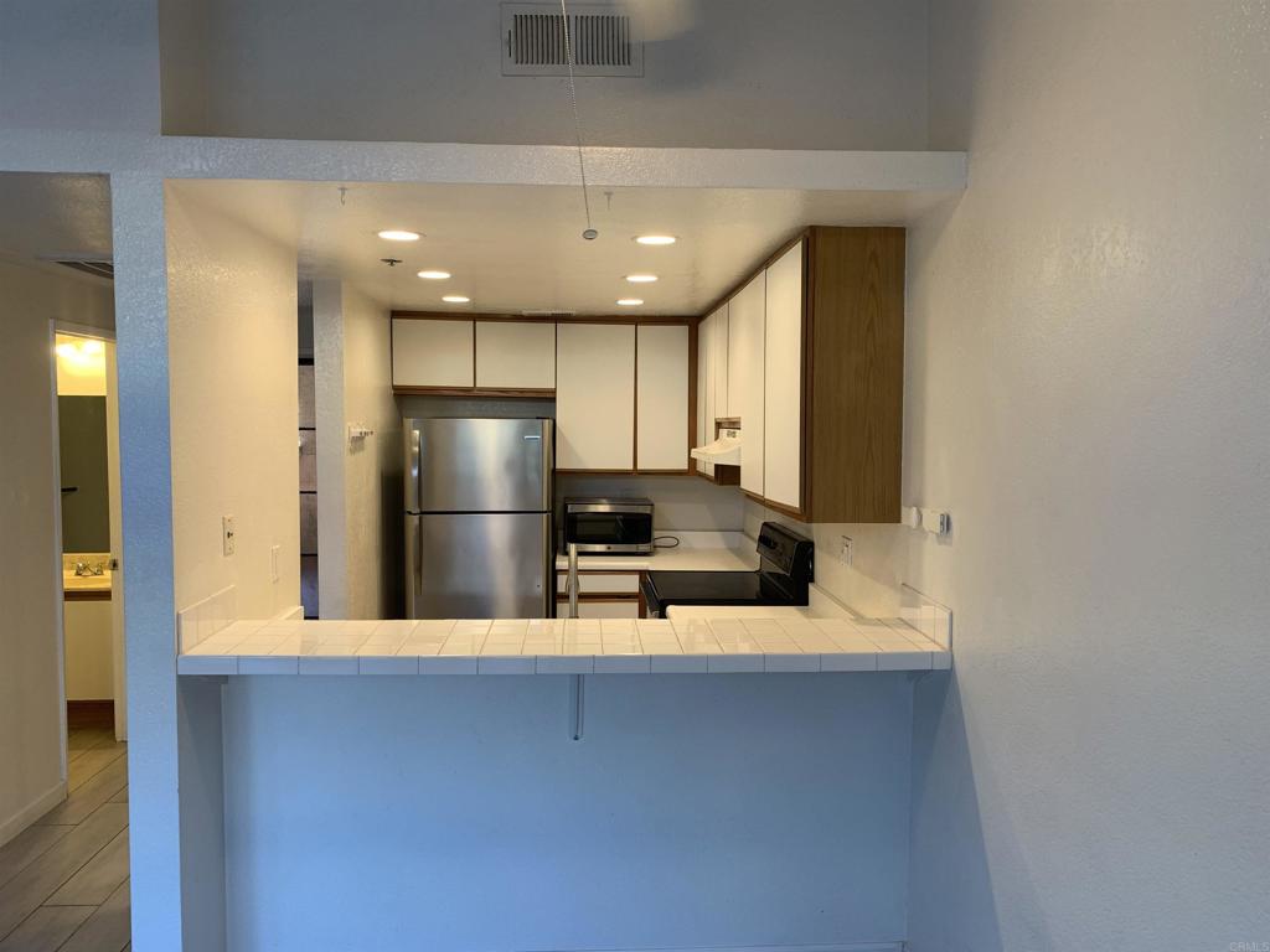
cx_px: 635
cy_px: 476
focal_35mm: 26
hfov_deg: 67.3
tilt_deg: -4.5
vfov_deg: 53.1
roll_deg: -0.1
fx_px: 954
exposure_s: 1/60
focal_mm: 4.25
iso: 64
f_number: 1.8
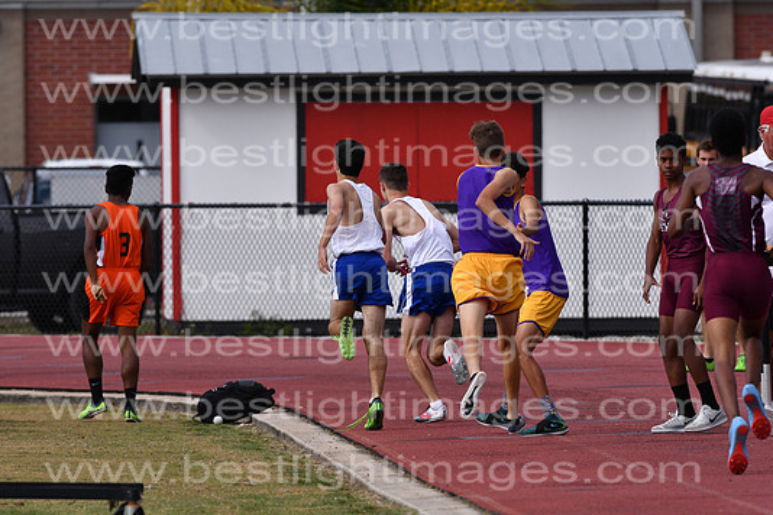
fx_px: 10499
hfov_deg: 4.2
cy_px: 251
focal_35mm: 489
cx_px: 373
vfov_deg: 2.8
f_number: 5.6
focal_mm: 300
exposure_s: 1/3200
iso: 400
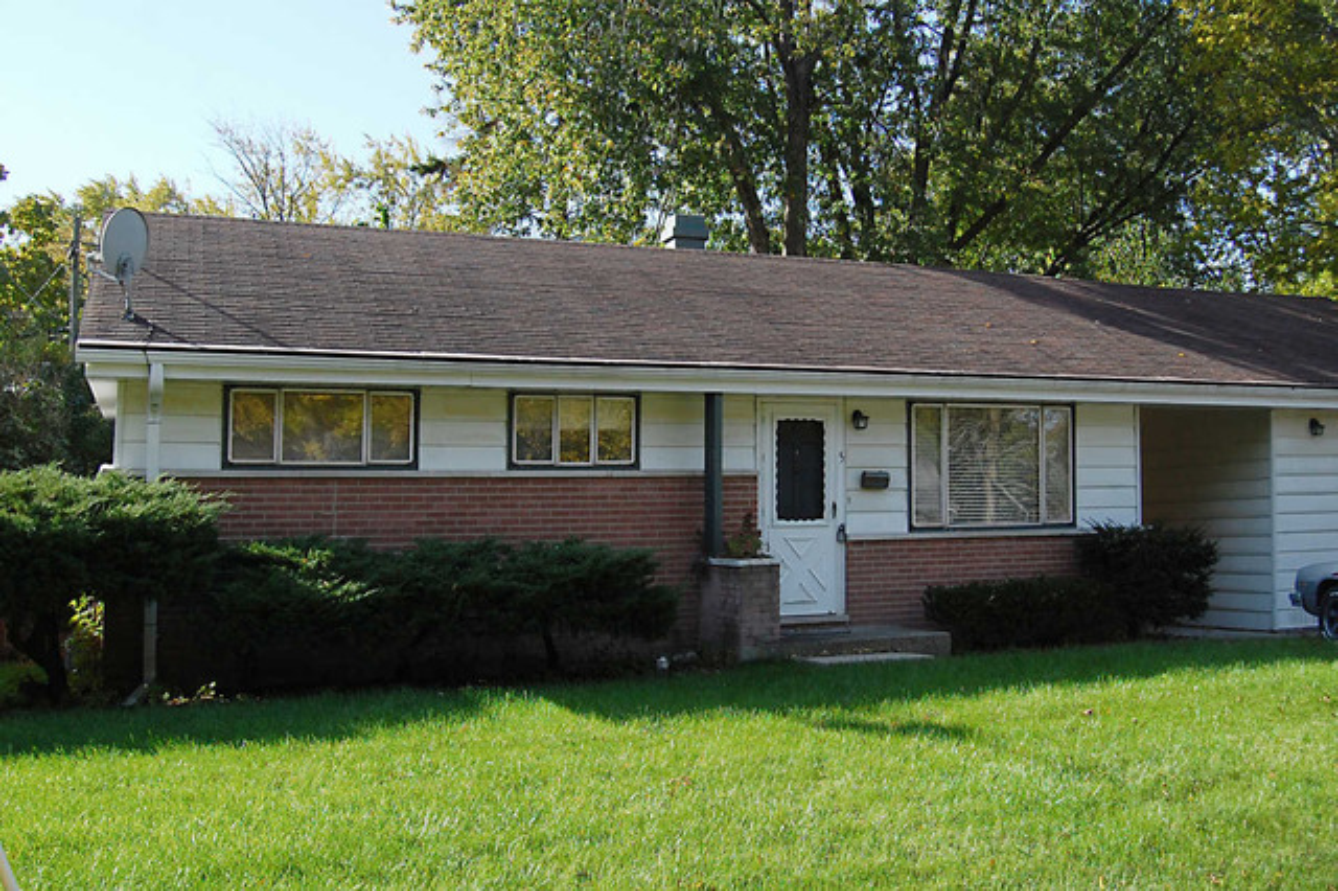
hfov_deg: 53.2
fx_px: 1337
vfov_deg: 36.8
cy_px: 446
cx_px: 669
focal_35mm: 36
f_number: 7.1
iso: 400
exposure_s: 1/640
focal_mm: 24
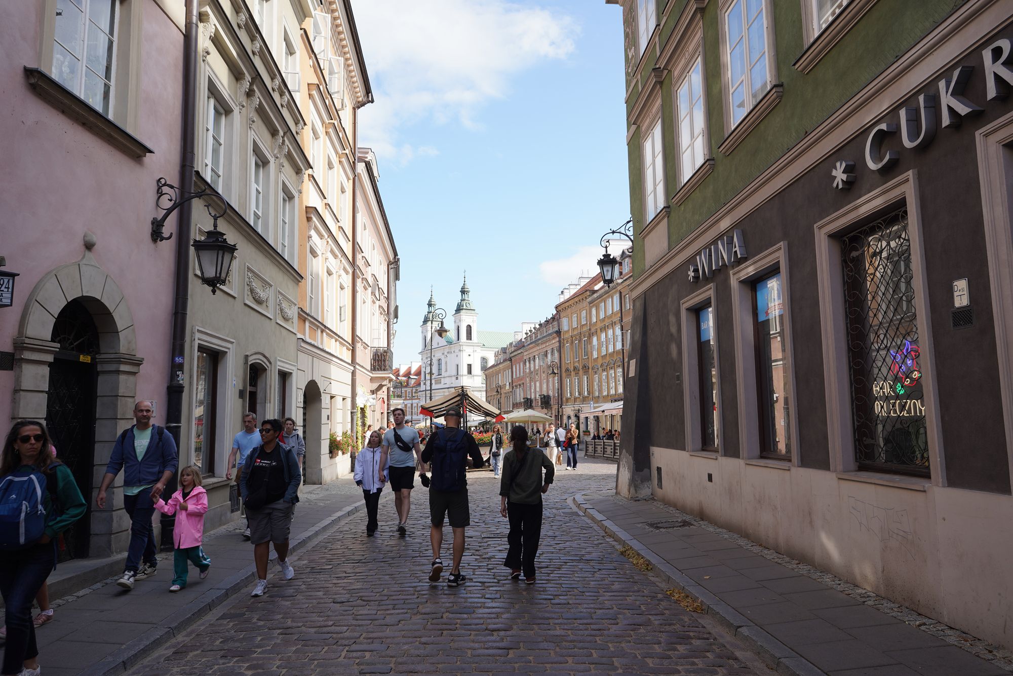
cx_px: 506
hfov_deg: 73.7
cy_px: 338
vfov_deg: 53.1
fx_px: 675
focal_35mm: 24
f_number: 9
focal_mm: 24
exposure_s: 1/100
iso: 100
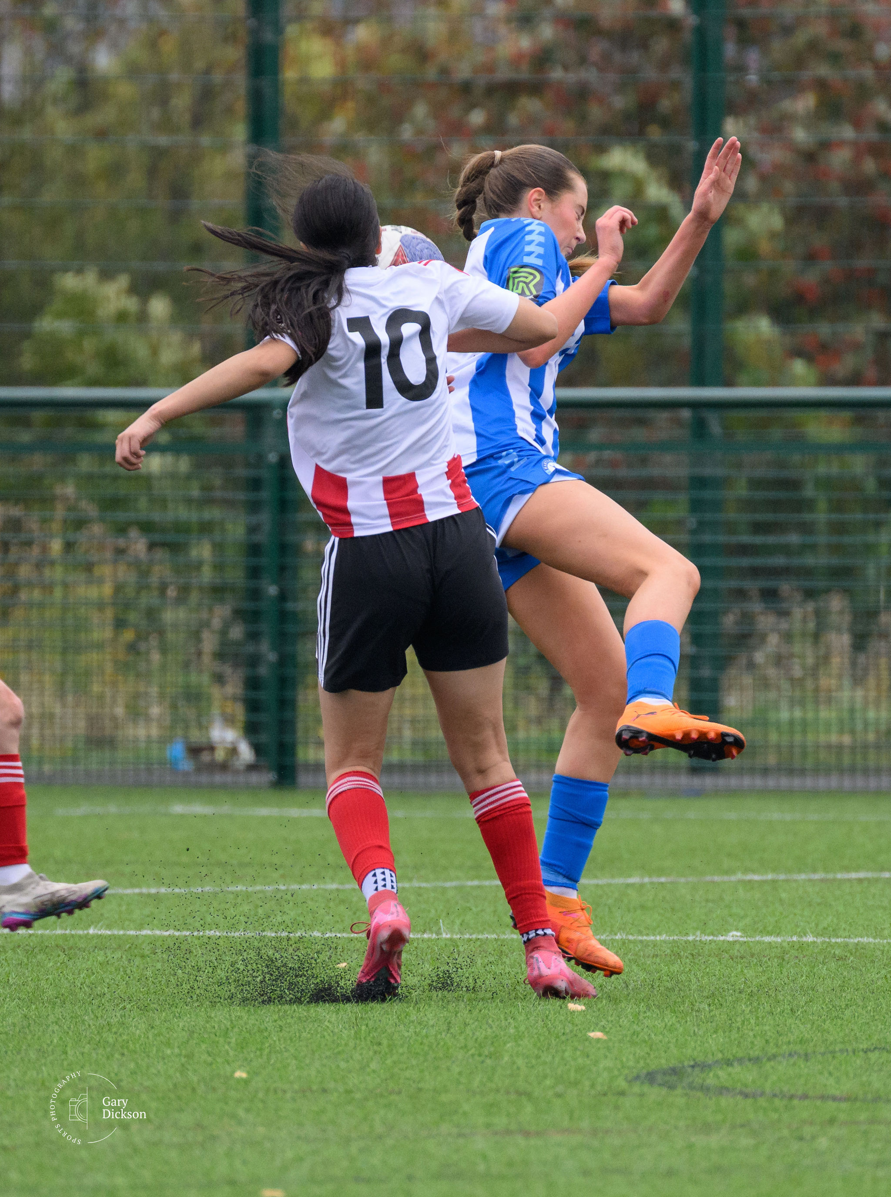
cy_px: 666
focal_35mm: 976
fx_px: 33685
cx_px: 528
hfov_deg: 1.5
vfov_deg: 2.0
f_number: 5.6
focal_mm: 400
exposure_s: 1/1250
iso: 1250
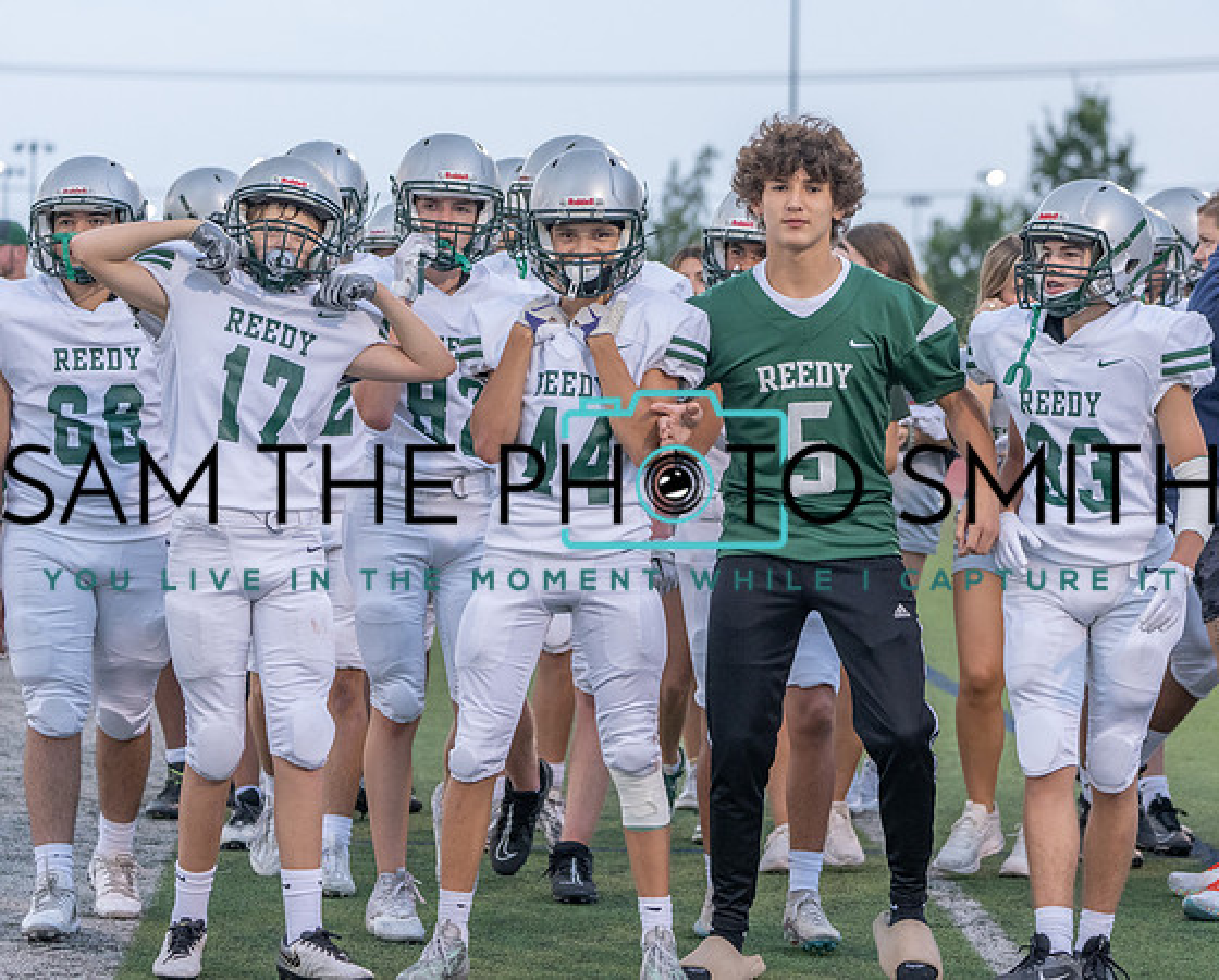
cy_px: 465
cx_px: 772
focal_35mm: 167
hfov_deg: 11.5
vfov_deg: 9.3
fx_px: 6046
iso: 2500
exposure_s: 1/500
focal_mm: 141
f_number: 5.6
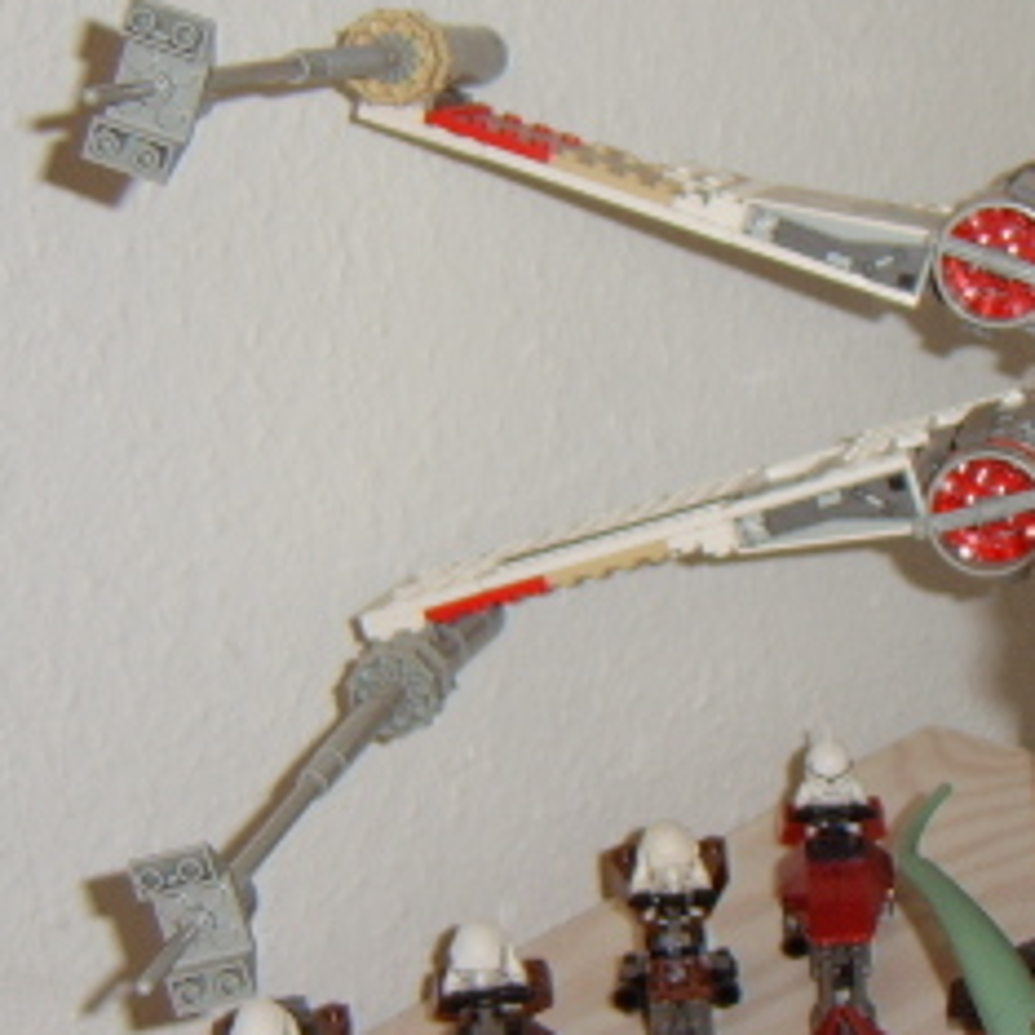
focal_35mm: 75
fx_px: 2537
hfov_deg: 21.4
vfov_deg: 23.1
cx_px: 1238
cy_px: 500
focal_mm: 8.13
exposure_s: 1/30
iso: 141
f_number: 2.7
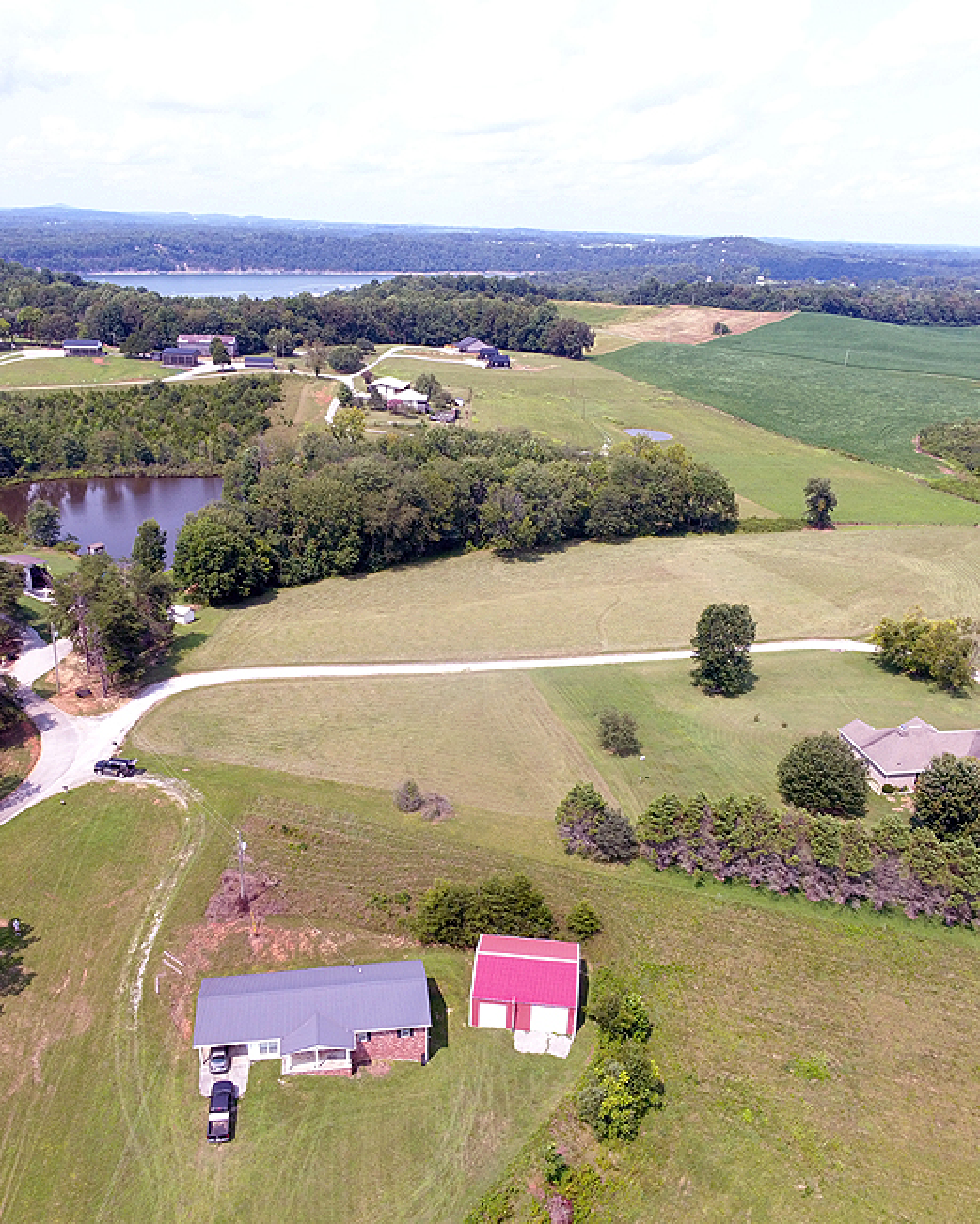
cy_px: 631
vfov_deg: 64.0
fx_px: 979
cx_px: 455
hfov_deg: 53.1
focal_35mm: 27
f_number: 2.8
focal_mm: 3.61
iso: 100
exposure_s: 1/378
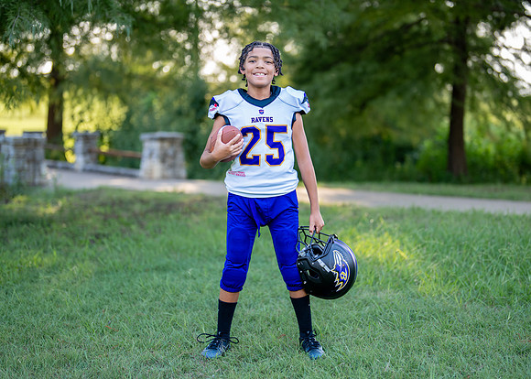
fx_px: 959
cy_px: 183
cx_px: 272
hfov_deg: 30.9
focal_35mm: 64
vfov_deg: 22.4
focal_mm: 50
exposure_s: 1/640
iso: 100
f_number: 1.2
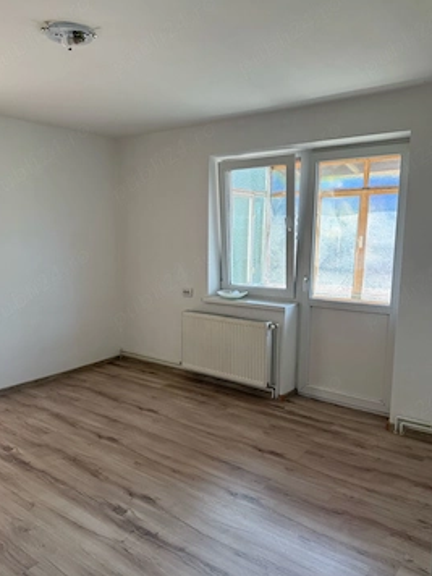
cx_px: 196
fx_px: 449
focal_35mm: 27
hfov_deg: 51.3
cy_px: 307
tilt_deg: -9.2
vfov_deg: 65.3
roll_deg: -1.2
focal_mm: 6.76
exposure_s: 1/243
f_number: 1.78
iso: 125
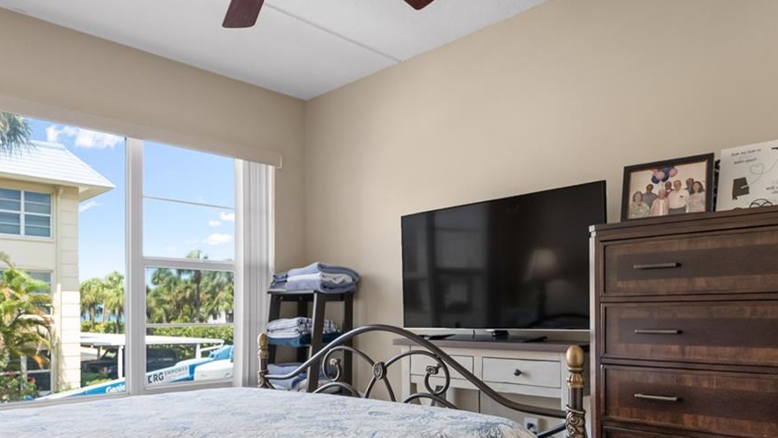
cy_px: 303
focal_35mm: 29
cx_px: 312
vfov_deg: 39.6
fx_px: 598
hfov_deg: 65.5
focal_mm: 15
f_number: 8
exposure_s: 1/50
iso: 400
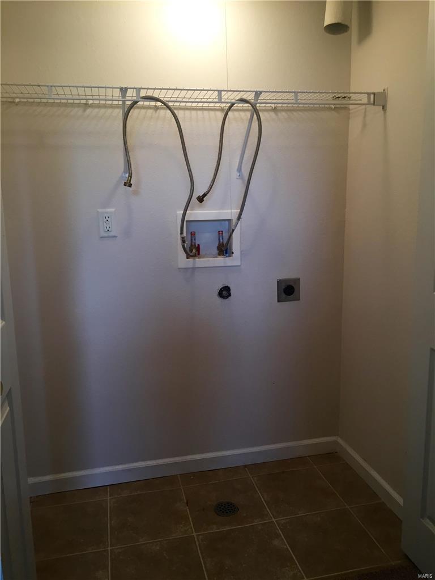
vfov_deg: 61.7
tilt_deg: -10.7
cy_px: 290
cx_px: 218
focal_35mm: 29
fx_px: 486
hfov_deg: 48.2
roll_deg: +1.6
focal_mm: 4.15
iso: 64
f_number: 2.2
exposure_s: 1/30
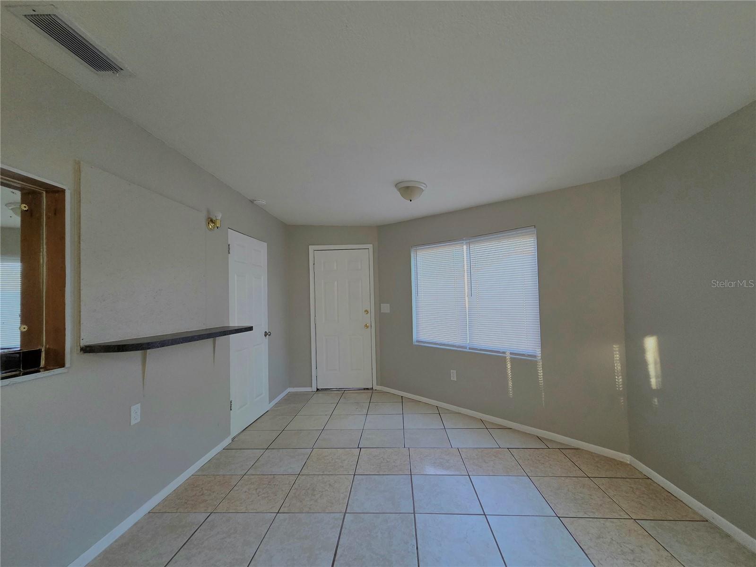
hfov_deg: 106.2
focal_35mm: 13
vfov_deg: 89.9
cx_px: 378
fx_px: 284
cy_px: 284
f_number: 2.2
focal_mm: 2.2
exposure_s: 1/101
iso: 320
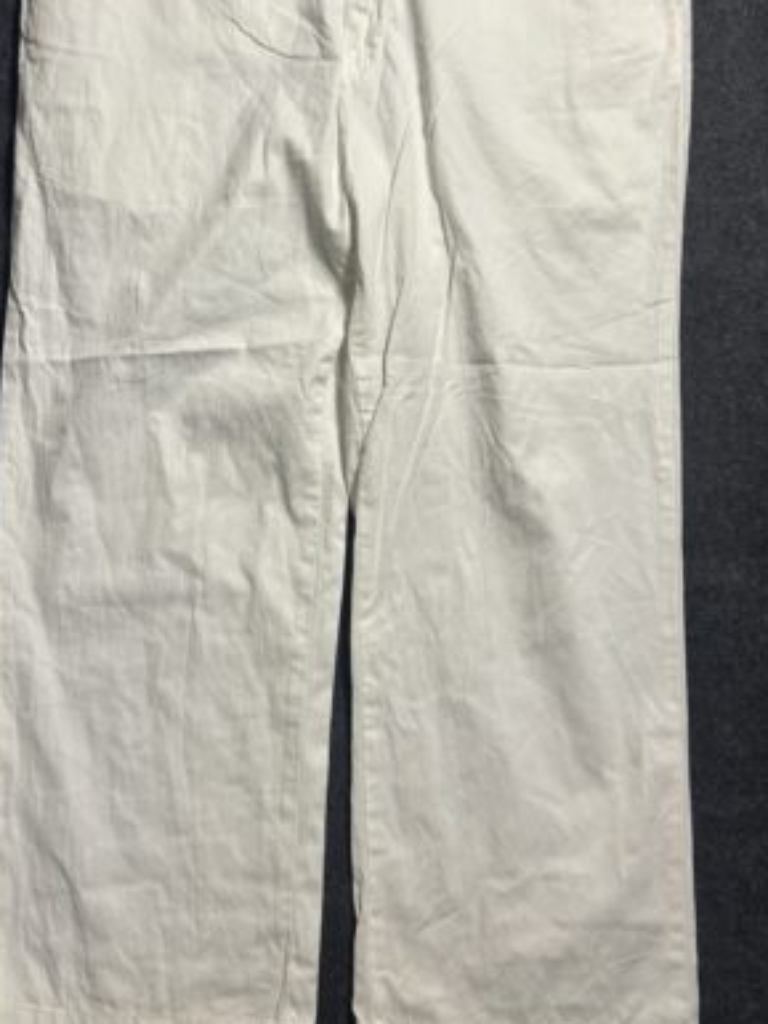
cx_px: 335
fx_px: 1064
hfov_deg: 39.6
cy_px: 384
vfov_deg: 50.8
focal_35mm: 36
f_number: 1.5
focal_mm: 5.7
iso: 100
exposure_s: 1/100
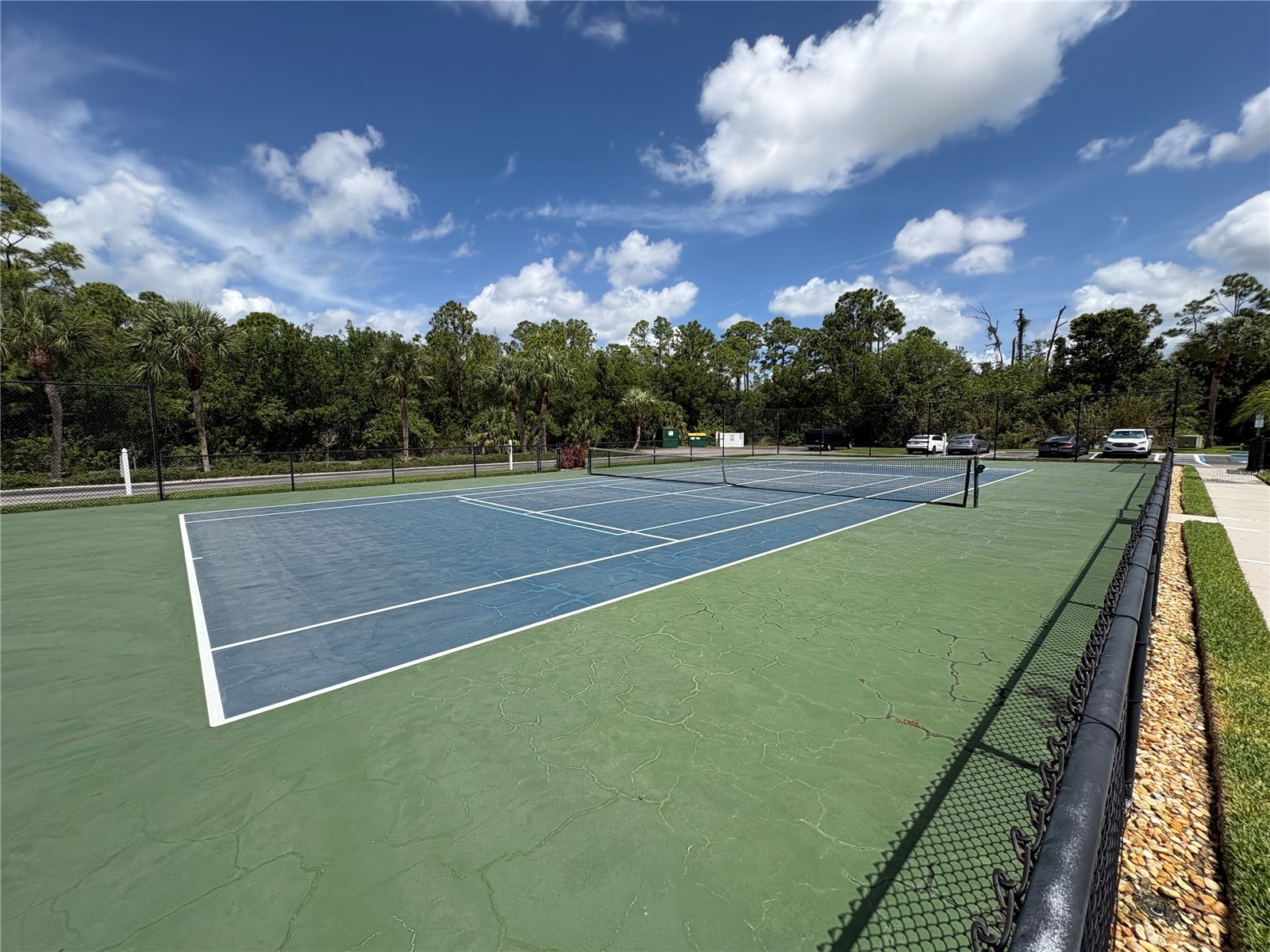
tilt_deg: -4.8
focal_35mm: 14
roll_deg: +0.1
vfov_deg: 85.7
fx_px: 514
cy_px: 476
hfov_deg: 102.1
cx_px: 635
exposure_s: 1/2208
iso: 50
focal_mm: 2.22
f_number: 2.2
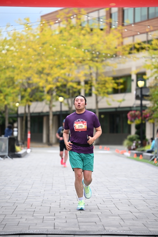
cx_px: 79
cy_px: 118
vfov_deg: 15.8
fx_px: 855
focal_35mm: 130
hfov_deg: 10.6
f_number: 2.8
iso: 640
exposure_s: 1/2500
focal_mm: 130
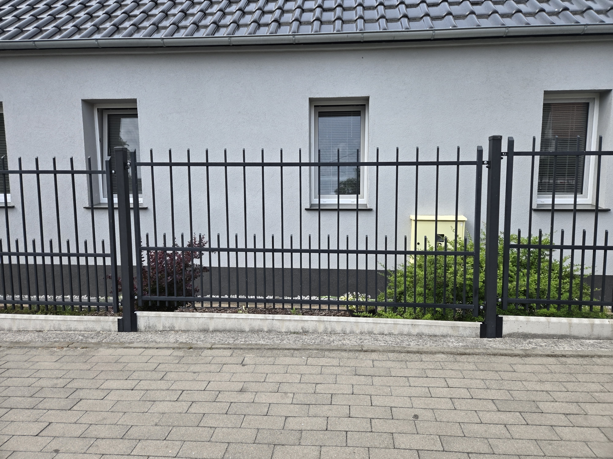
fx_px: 407
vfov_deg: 58.9
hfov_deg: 73.9
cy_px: 230
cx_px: 306
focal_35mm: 23
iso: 80
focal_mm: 5.4
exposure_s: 1/2890
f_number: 1.8
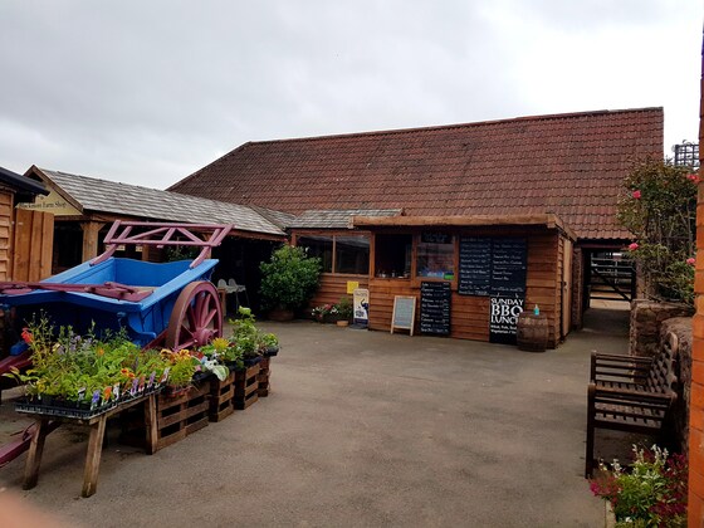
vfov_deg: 53.1
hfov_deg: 67.3
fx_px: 529
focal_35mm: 26
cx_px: 352
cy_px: 264
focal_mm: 4.2
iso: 40
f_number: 1.7
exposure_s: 1/872
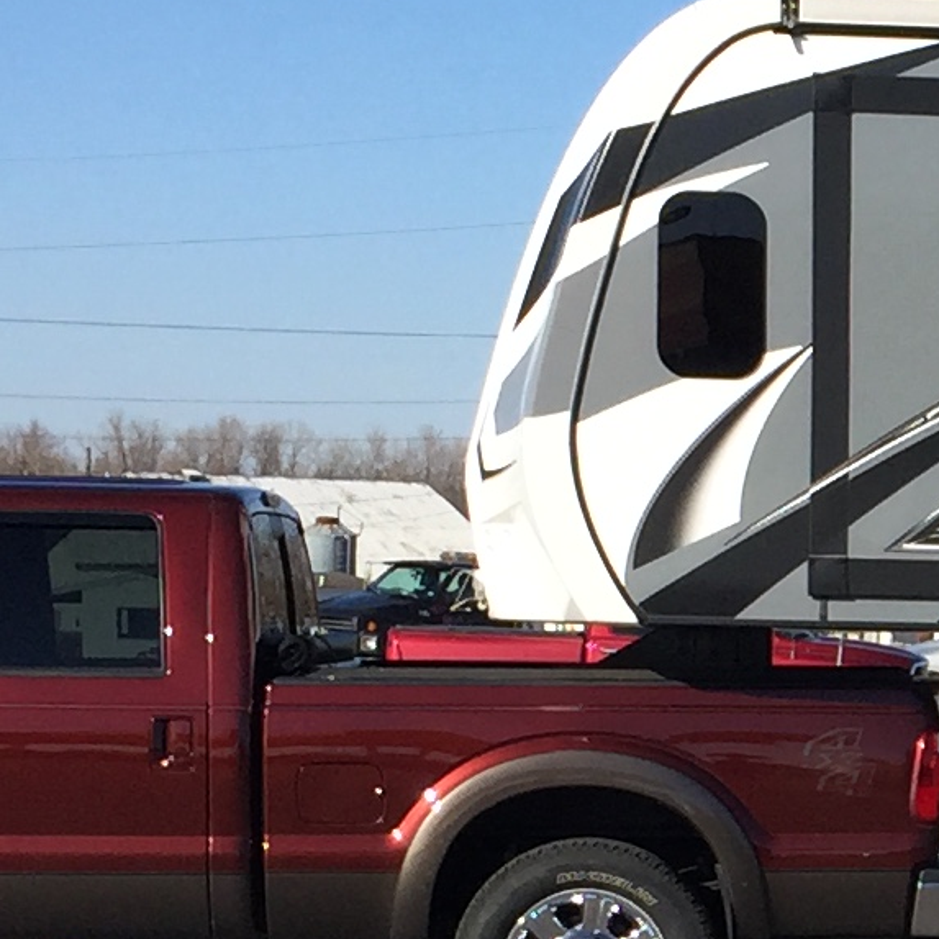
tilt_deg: -5.3
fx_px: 4481
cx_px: 1639
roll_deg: -0.6
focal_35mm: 146
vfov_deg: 11.9
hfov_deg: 11.2
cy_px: 860
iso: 32
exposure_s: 1/2083
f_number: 2.2
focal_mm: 4.15
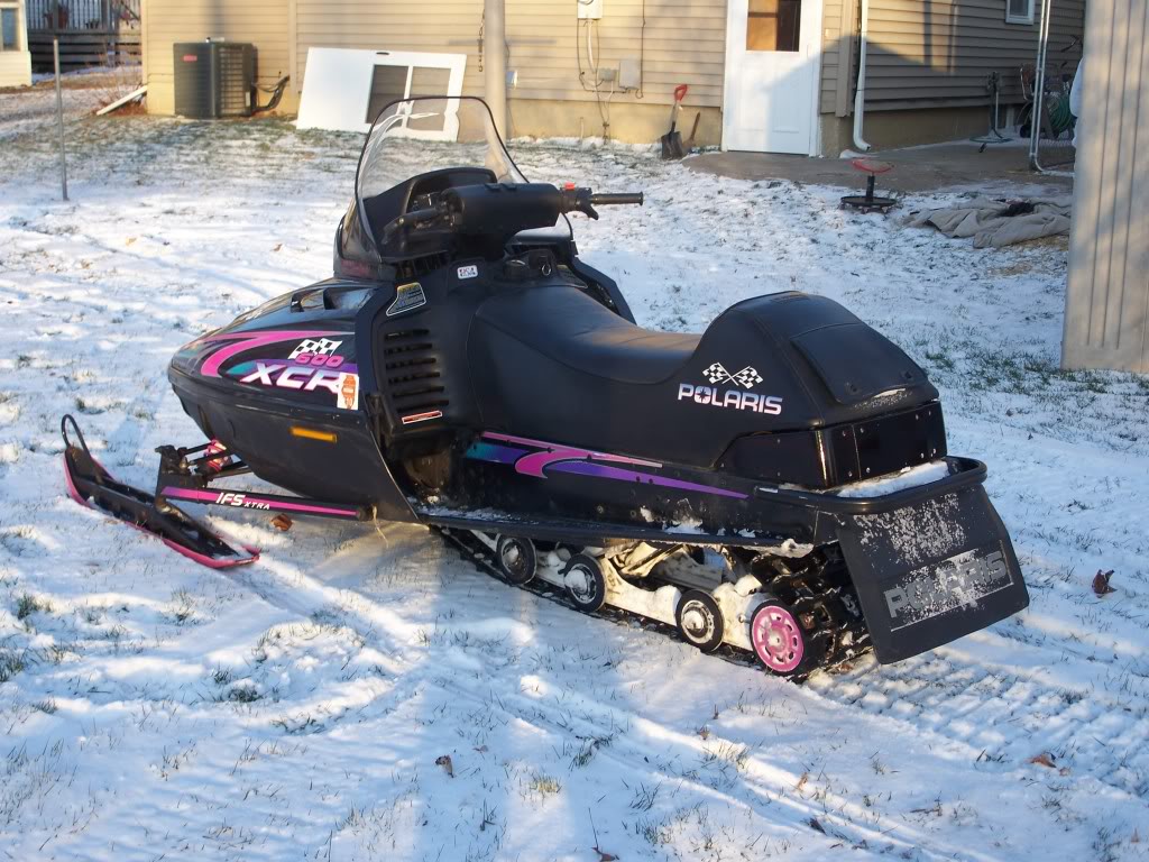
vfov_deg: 28.6
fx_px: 1693
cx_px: 574
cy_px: 431
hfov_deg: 37.5
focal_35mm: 51
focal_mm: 10.7
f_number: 3.2
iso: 64
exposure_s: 1/160
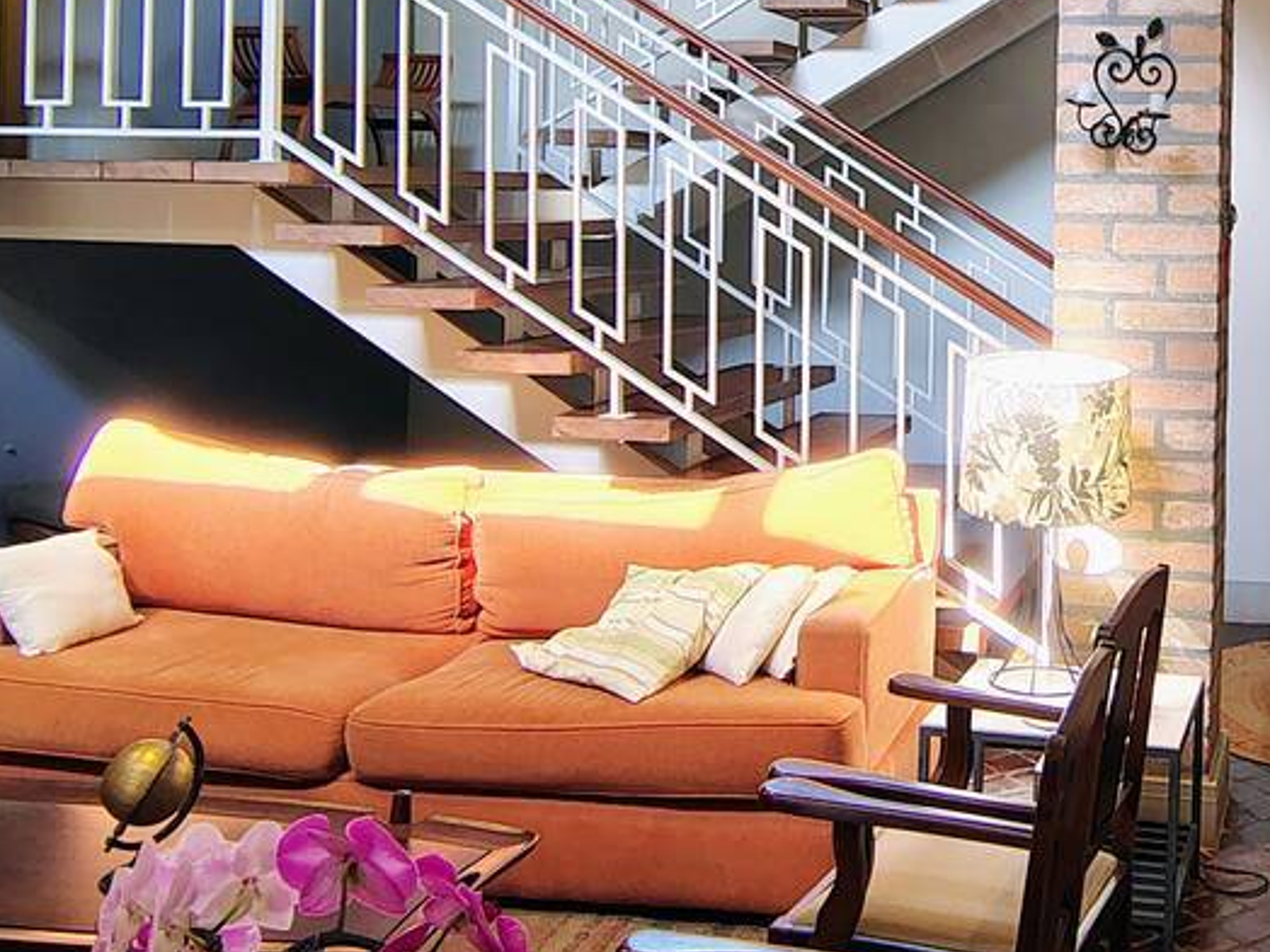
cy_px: 191
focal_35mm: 44
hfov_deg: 41.0
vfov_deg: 32.0
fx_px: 1614
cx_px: 1025
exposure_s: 1/60
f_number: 2.2
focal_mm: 2.13
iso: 352
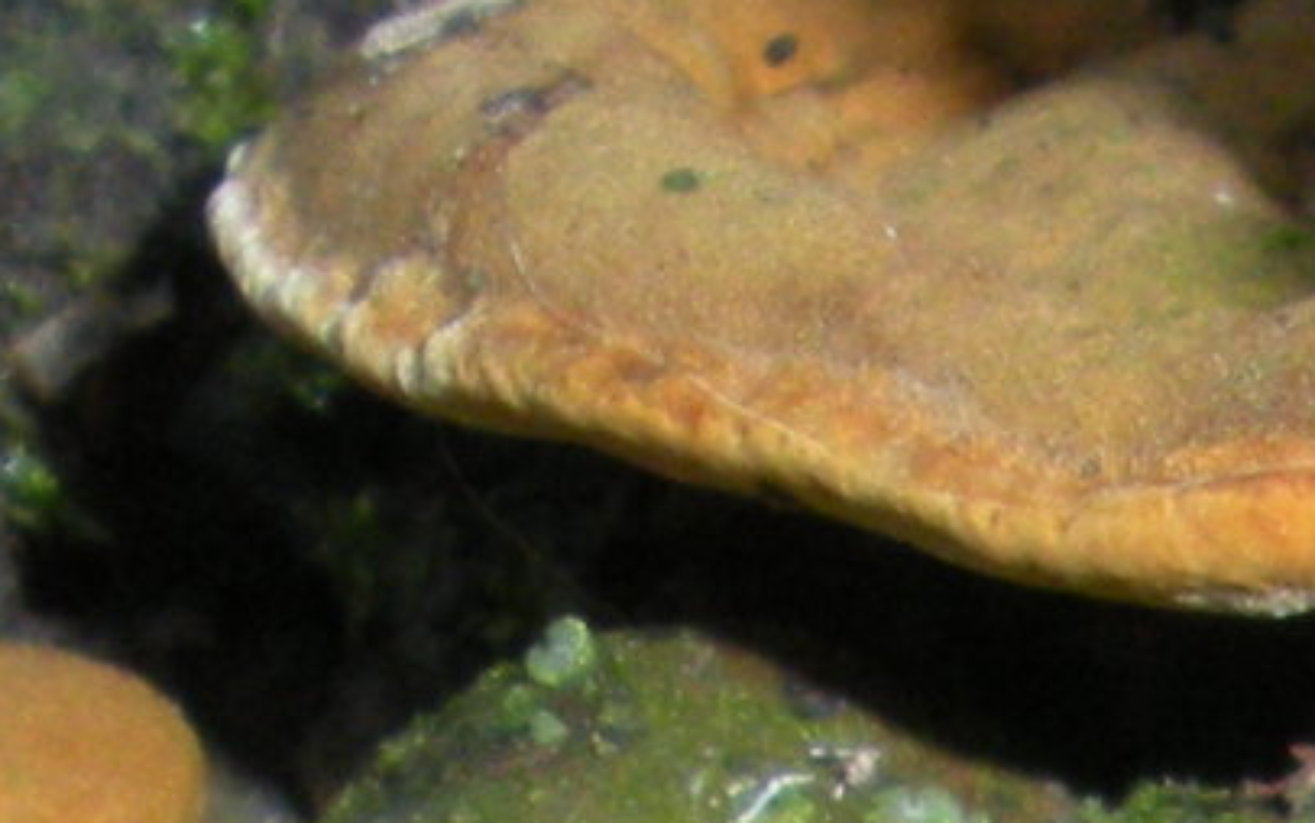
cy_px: 2829
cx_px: 1985
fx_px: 8496
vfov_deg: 5.1
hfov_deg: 8.6
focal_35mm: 237
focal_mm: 6.3
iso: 200
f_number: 5.6
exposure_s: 1/60
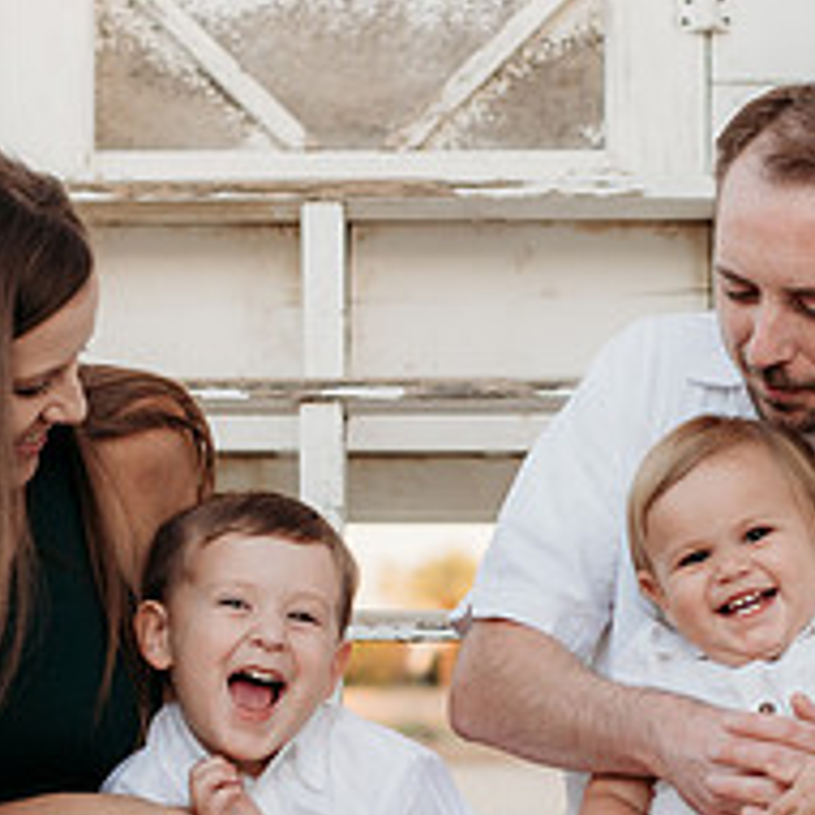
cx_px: 343
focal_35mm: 130
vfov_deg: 13.4
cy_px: 658
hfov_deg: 13.4
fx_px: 3463
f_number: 2.8
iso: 320
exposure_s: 1/320
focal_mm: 50
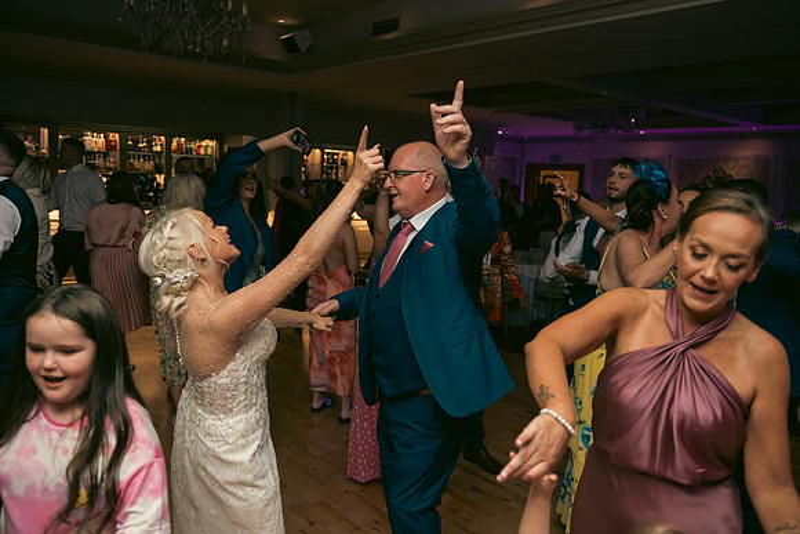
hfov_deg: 63.6
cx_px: 400
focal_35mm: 29
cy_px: 267
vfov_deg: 45.0
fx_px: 645
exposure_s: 1/160
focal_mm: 29
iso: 800
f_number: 3.5
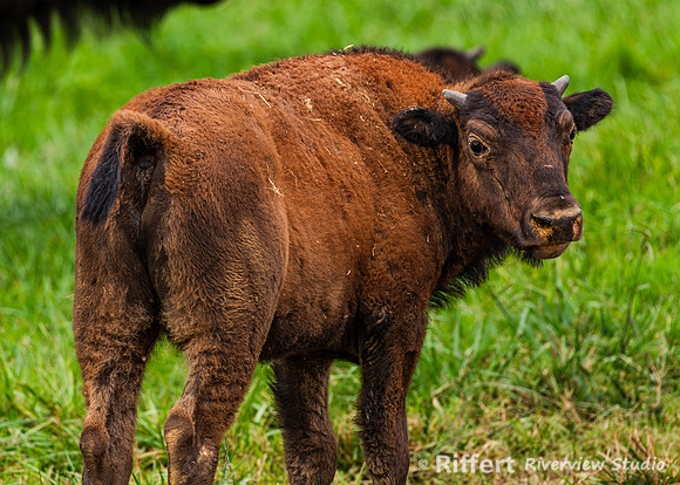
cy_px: 222
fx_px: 10972
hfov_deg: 3.5
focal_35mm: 568
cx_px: 285
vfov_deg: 2.5
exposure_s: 1/160
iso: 180
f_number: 7.1
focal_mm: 500
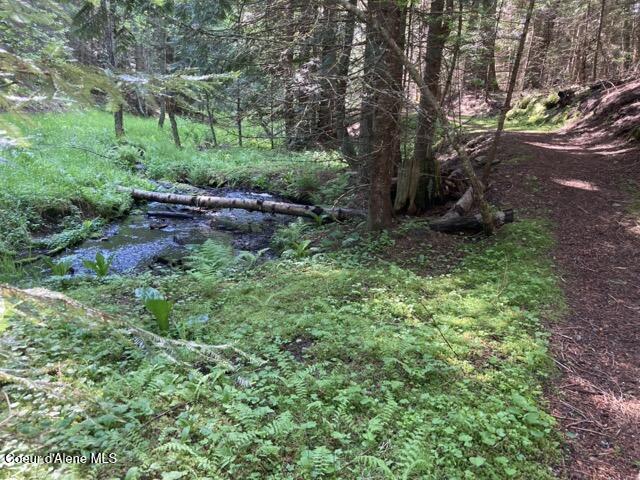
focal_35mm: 28
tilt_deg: -15.5
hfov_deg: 63.4
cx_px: 320
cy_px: 240
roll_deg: -3.4
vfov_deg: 49.7
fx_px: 518
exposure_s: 1/60
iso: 125
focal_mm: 3.99
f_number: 1.8
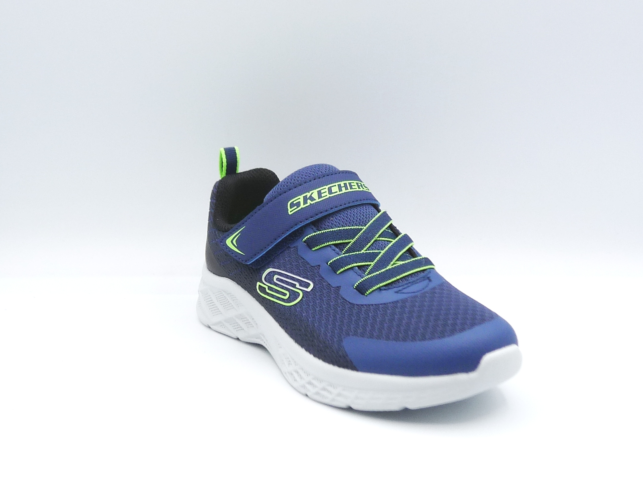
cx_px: 322
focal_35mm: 52
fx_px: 966
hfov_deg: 36.8
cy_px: 242
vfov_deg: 28.0
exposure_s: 1/160
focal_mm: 5.3
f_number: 4
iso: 100
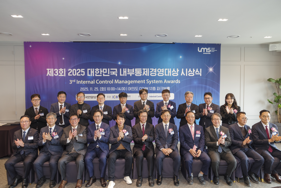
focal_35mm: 24
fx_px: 187
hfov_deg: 73.7
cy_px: 94
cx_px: 140
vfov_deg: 53.2
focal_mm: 24
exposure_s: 1/50
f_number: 4
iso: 1600
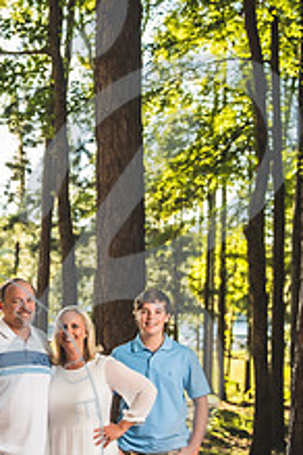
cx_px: 4
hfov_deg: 19.0
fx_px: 884
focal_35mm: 70
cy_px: 287
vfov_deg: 28.7
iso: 100
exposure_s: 1/200
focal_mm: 34
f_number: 2.8
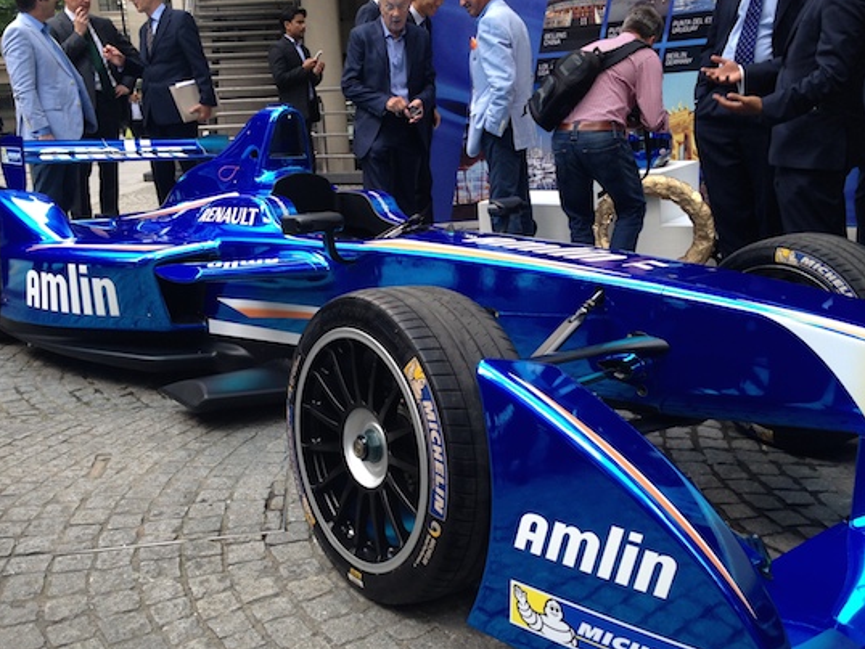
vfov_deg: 37.7
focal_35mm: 38
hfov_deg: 48.9
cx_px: 412
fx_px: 950
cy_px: 322
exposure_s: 1/120
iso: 64
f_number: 2.4
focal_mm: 4.12
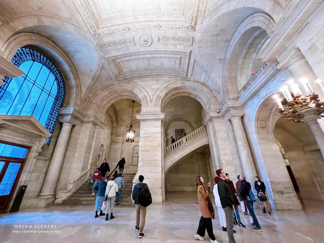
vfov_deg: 89.9
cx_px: 162
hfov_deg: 106.2
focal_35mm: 13
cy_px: 122
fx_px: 122
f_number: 1.8
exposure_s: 1/60
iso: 800
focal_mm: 1.57
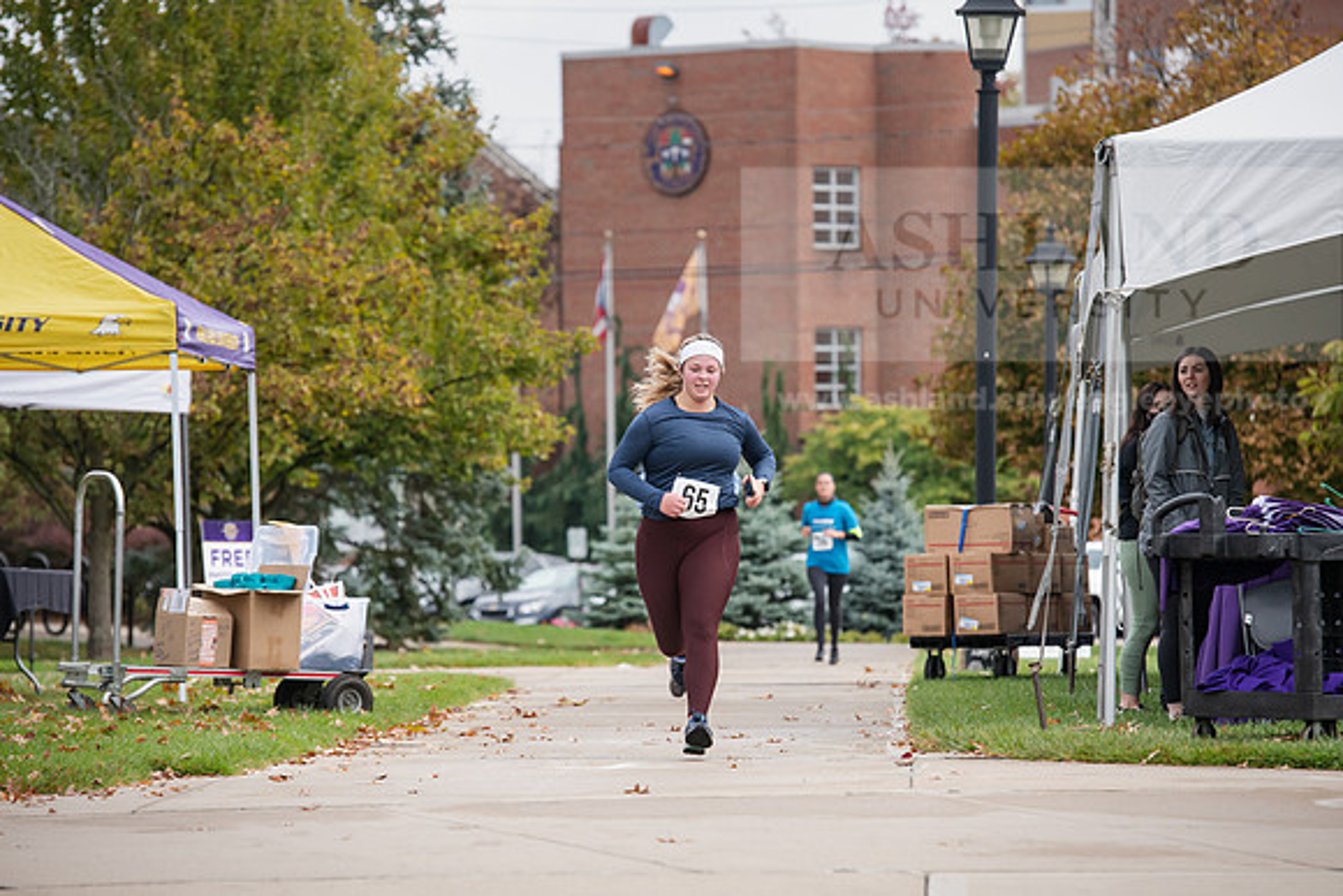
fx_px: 6530
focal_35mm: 175
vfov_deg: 7.9
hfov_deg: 11.7
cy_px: 448
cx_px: 672
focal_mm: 175
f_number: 5
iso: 400
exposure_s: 1/500
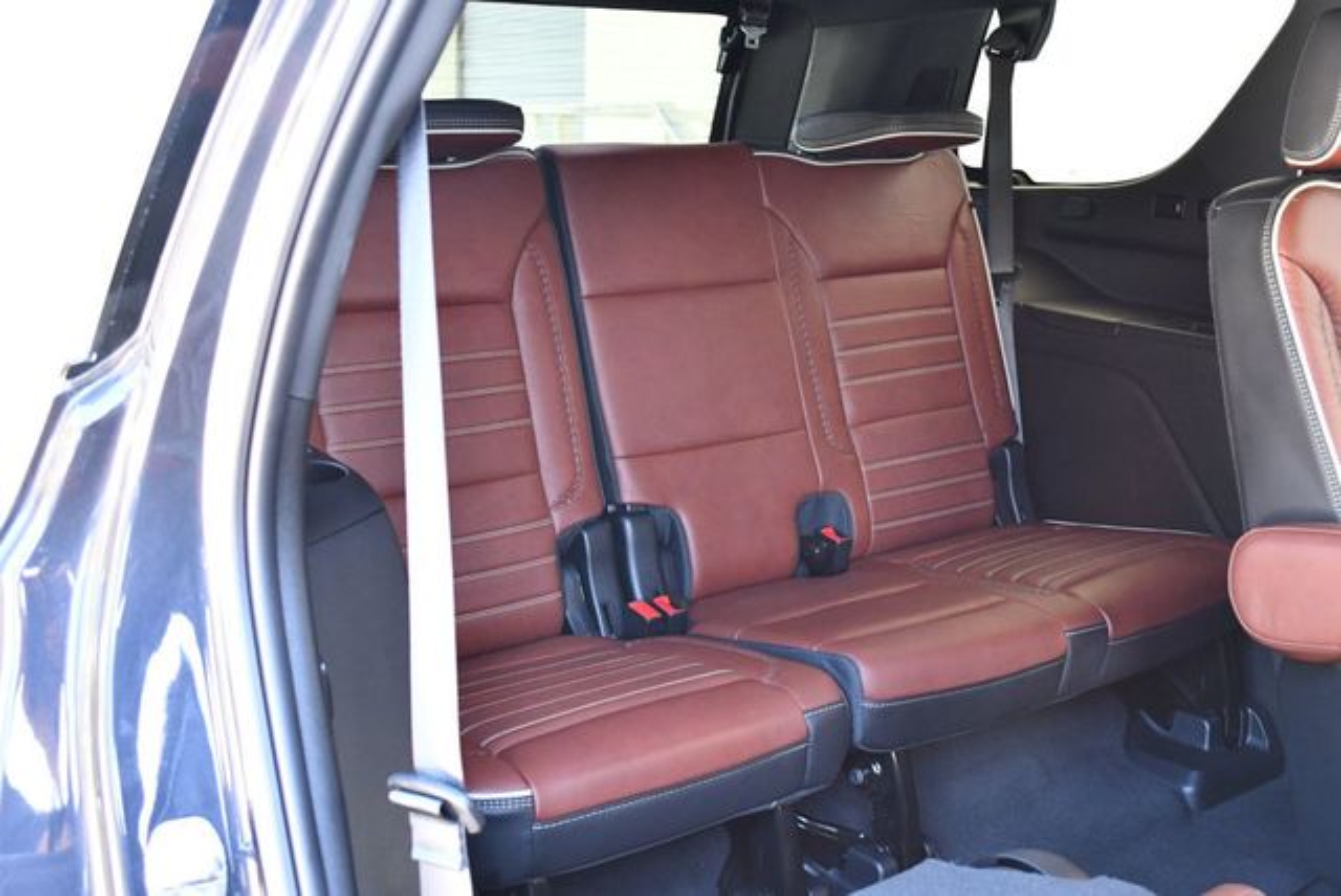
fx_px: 1342
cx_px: 670
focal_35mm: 36
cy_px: 448
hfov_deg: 53.1
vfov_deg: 36.9
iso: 1600
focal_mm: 18
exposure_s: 1/125
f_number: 3.5
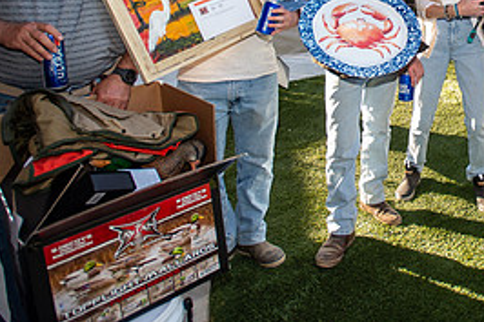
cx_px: 433
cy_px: 16
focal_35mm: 37
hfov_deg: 46.9
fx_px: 497
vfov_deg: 33.5
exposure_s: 1/160
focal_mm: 17
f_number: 3.2
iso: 160
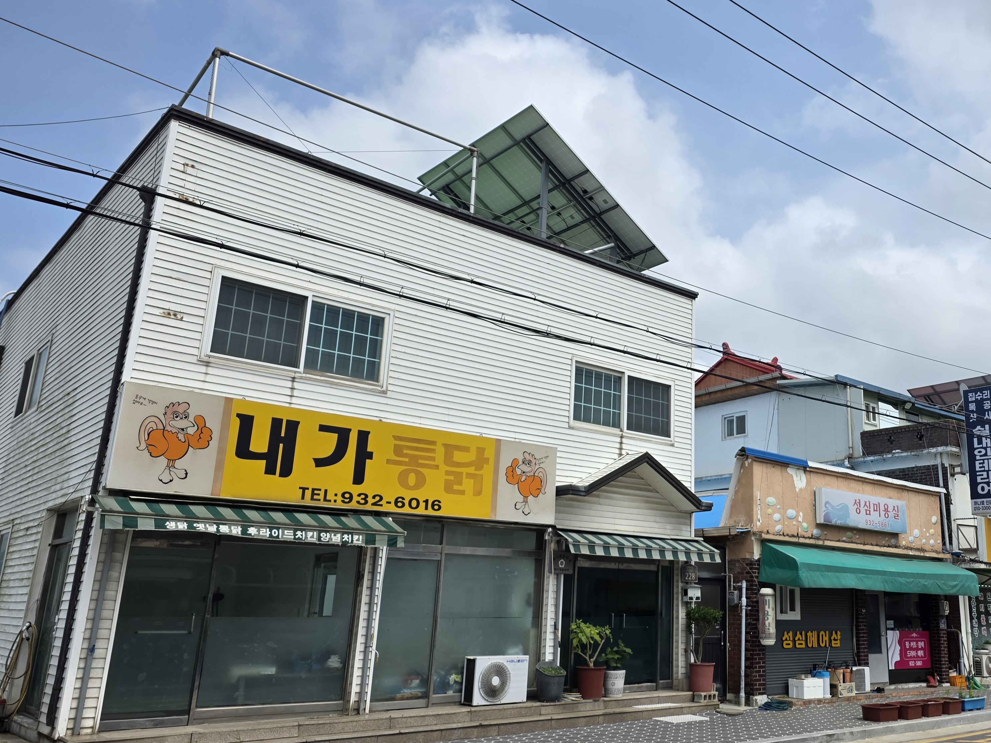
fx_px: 887
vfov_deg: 45.4
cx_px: 665
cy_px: 376
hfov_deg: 57.0
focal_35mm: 31
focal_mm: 6.3
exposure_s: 1/7944
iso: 50
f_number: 1.7
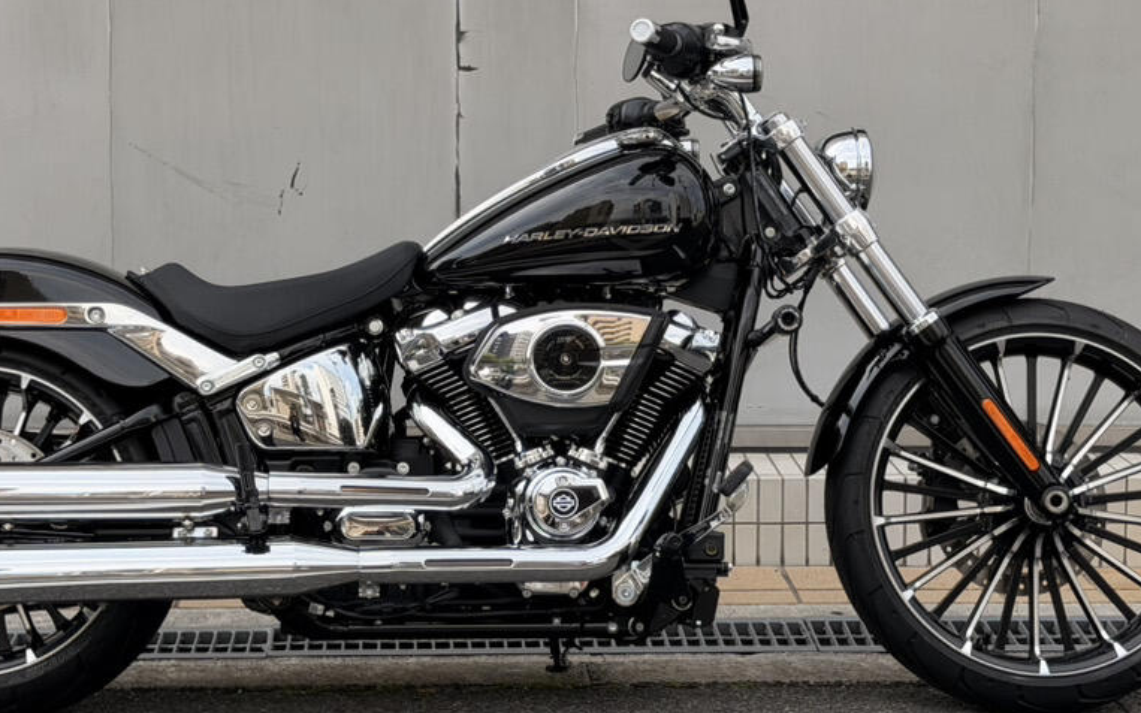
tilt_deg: -4.5
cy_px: 417
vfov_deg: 16.3
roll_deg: +0.9
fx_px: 2488
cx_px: 534
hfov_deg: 25.8
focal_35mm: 80
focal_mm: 6.76
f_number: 1.78
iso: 64
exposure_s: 1/1715
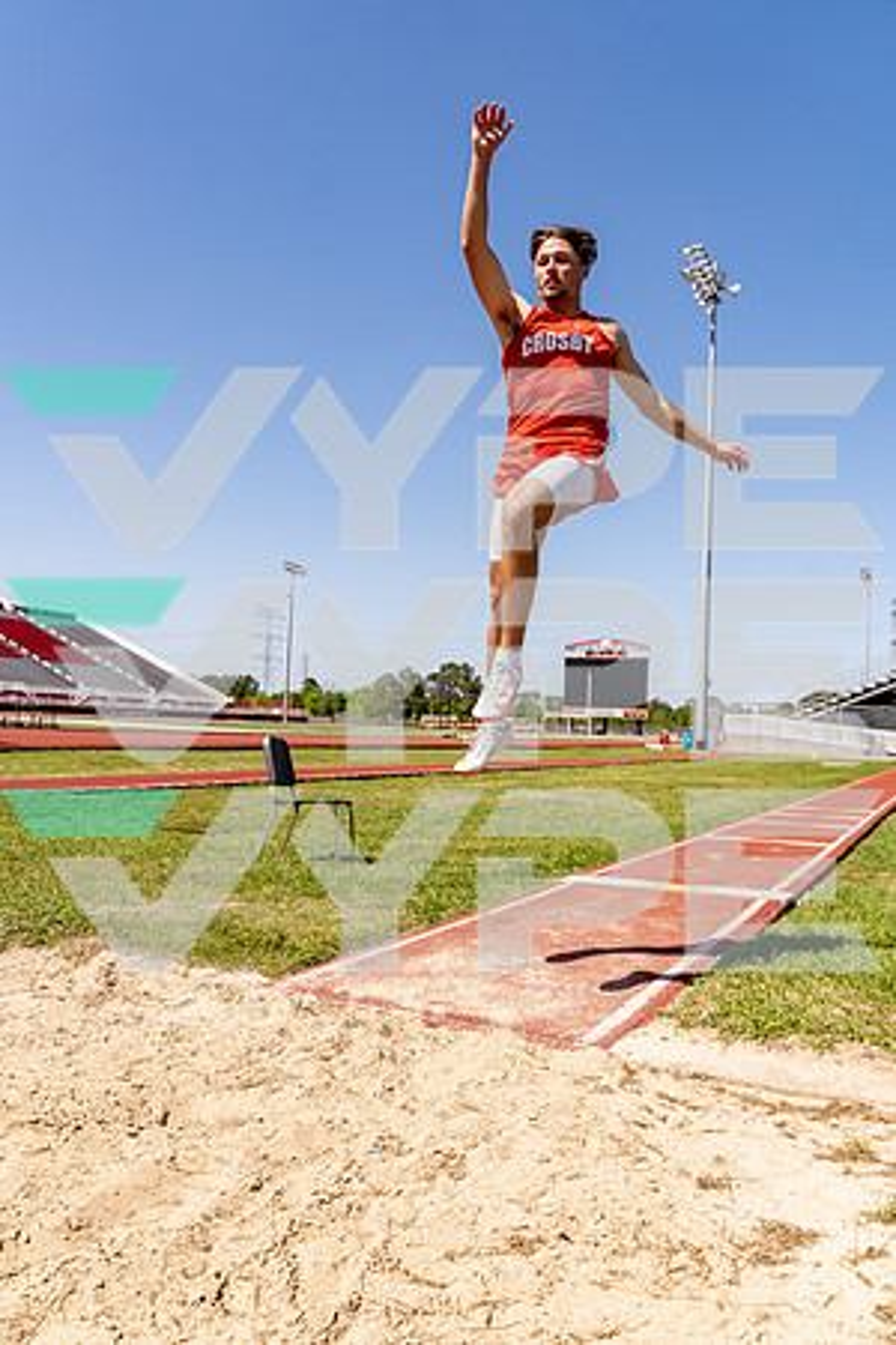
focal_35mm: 26
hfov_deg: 49.6
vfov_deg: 69.4
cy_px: 672
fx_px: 971
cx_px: 448
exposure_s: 1/1250
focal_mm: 26
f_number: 4.5
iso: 100
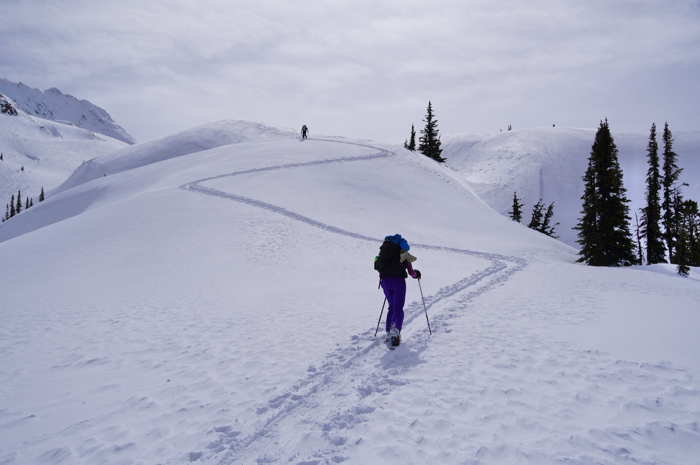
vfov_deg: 36.8
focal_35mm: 36
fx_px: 699
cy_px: 232
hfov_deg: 53.2
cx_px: 350
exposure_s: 1/3200
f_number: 5.6
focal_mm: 24
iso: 100
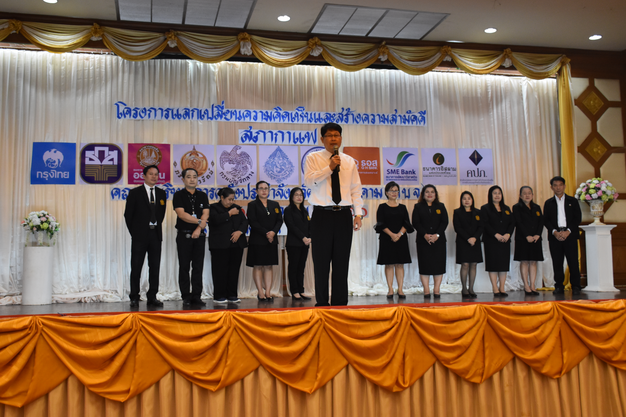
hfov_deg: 52.5
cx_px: 309
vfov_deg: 36.4
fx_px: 635
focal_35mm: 37
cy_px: 197
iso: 1600
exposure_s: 1/60
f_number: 3.8
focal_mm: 23
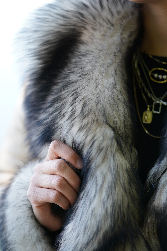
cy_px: 126
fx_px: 543
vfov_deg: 26.0
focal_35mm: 78
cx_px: 84
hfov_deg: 17.5
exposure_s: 1/320
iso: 320
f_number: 2.8
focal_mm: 78
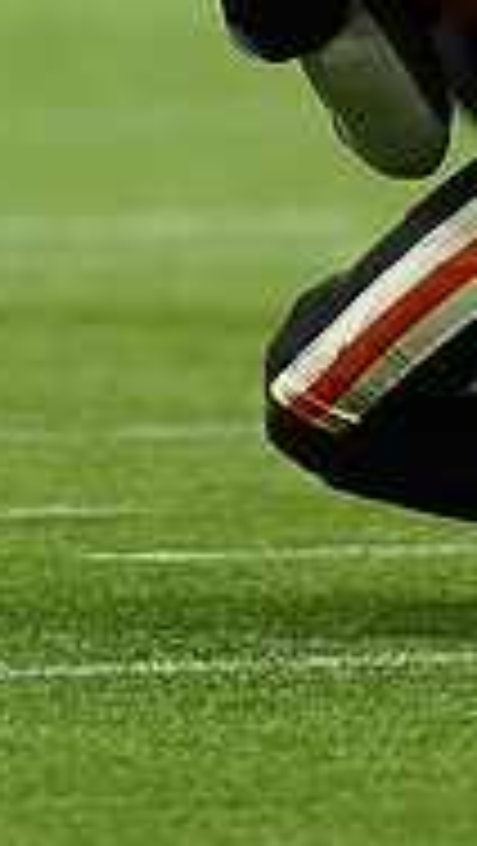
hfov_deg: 0.6
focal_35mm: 1939
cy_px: -315
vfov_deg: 1.1
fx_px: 43521
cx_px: 268
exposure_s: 1/1600
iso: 5000
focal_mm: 600
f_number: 4
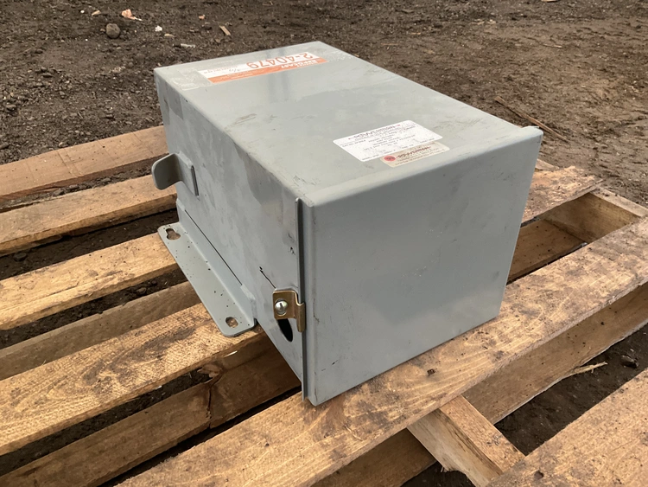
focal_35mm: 29
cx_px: 324
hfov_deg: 61.6
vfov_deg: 48.3
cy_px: 244
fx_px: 543
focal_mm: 3
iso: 80
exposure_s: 1/60
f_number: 1.8
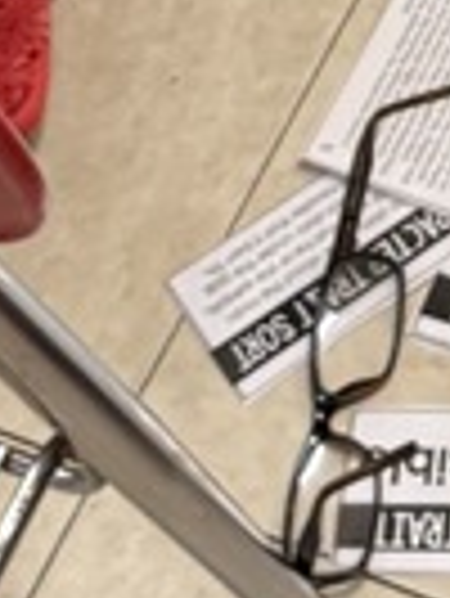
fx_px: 3201
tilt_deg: -49.9
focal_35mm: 185
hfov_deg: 7.7
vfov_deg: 9.9
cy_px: -634
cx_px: 878
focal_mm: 6.76
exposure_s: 1/60
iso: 200
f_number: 1.78
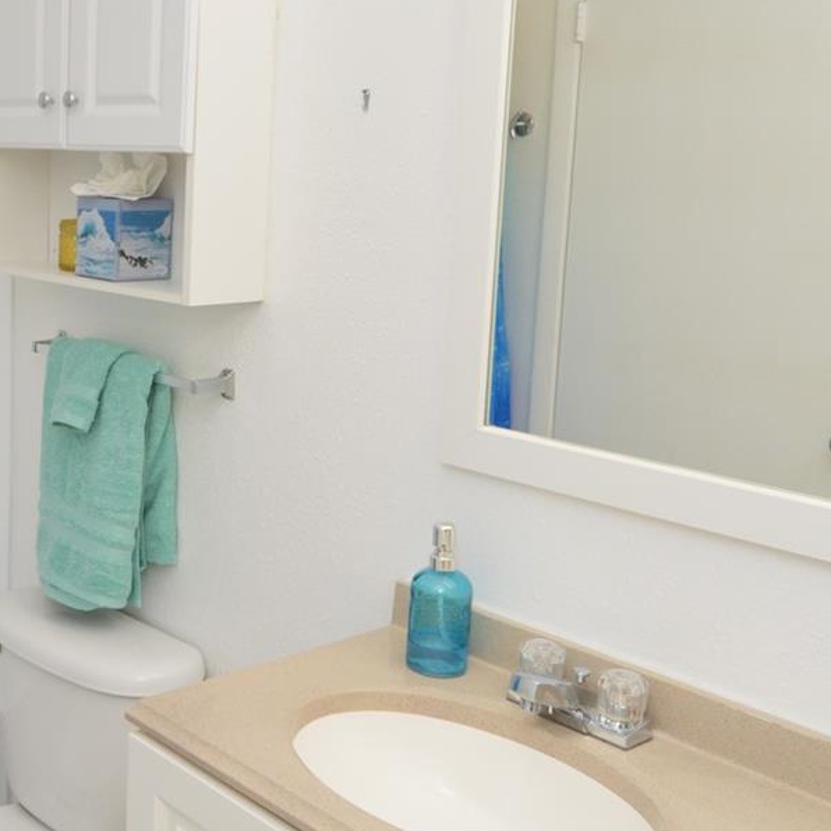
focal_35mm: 41
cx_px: 8
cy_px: 379
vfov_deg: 40.9
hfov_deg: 36.9
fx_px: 1114
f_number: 4.5
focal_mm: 12
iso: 400
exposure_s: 1/80
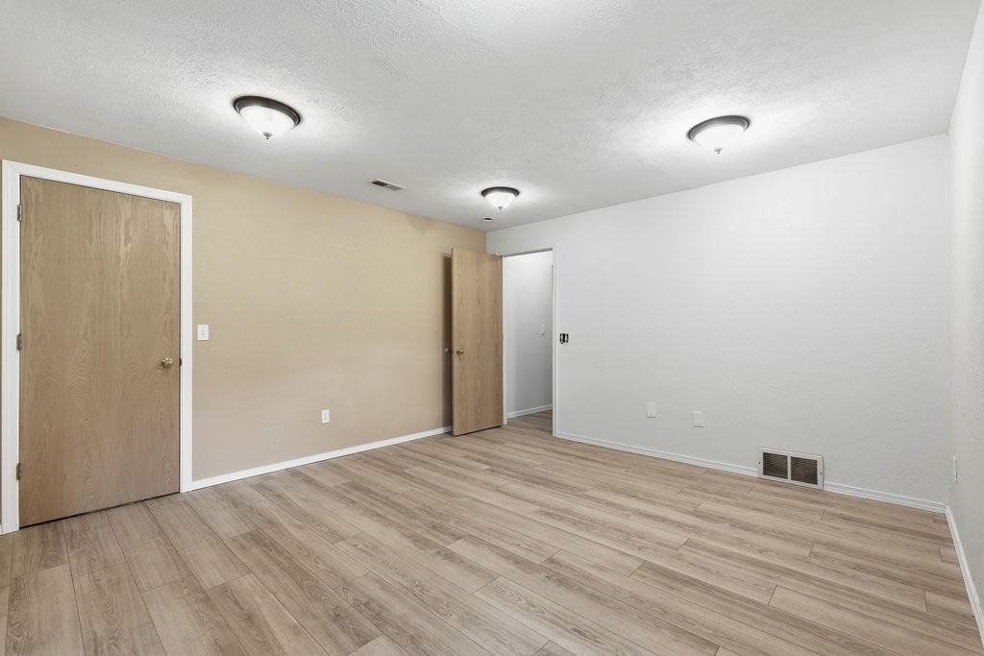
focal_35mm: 16
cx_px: 492
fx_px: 437
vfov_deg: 73.8
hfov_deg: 96.7
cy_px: 328
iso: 100
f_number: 8
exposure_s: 1/20
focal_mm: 16
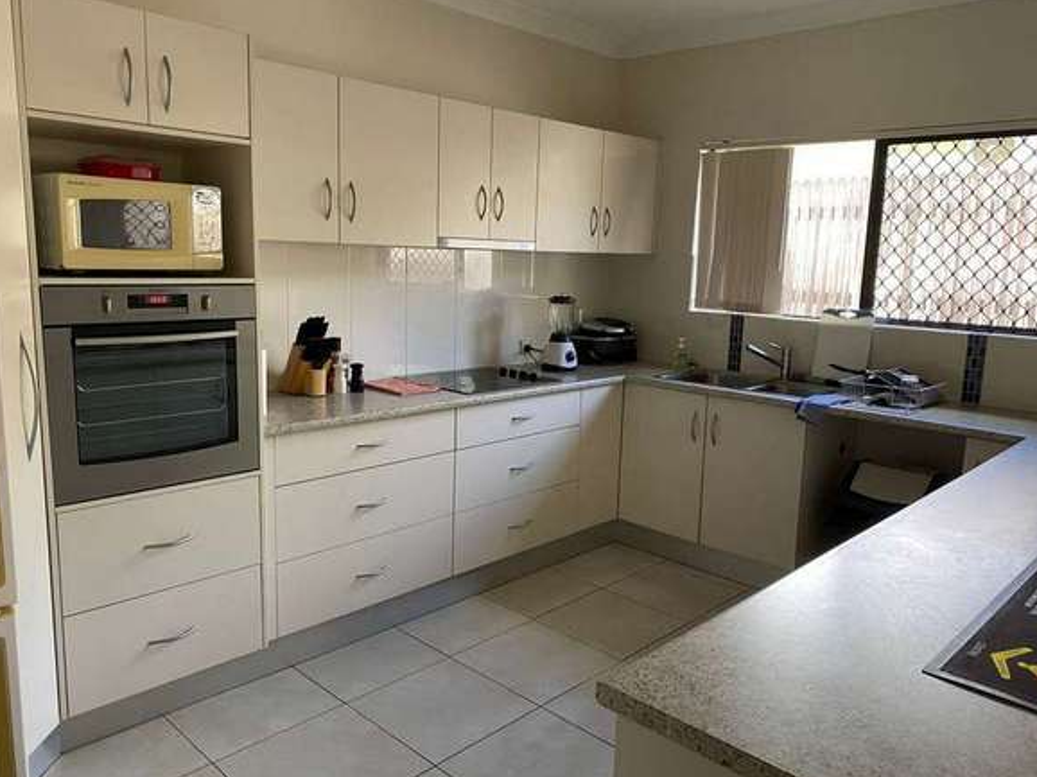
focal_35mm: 27
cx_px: 529
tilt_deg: -8.4
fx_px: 809
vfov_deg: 51.3
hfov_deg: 65.3
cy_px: 395
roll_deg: -0.9
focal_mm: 4.25
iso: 160
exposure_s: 1/60
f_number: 1.8
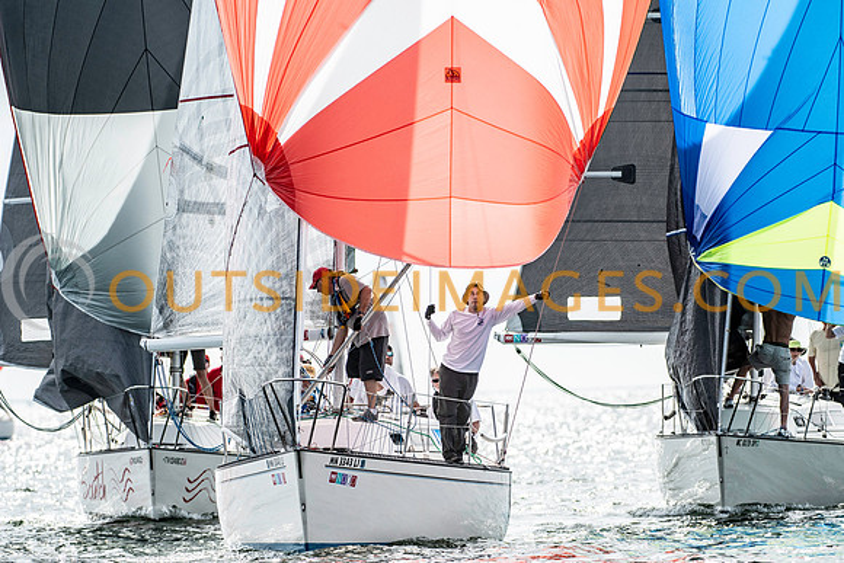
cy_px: 287
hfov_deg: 5.2
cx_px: 412
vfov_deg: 3.4
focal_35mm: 400
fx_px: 9373
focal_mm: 260
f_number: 5
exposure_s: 1/2500
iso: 320
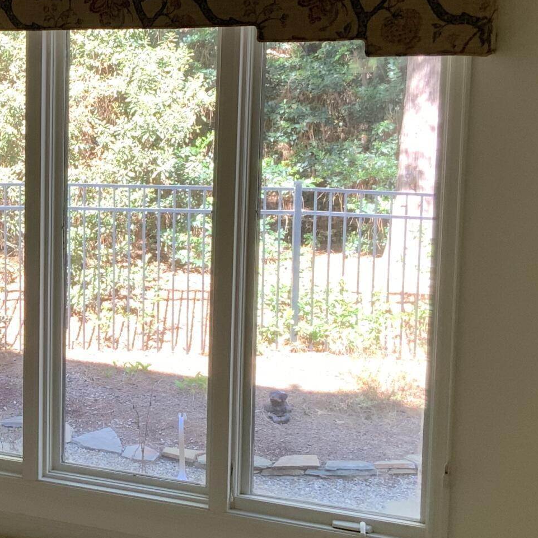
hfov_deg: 20.5
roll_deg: +0.4
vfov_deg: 21.7
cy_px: 266
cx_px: -67
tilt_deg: -8.7
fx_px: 1407
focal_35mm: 80
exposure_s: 1/60
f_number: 1.8
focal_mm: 3
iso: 40
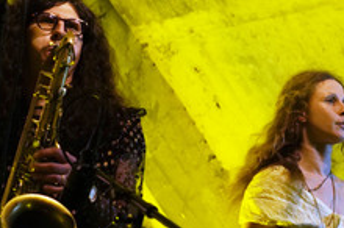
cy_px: 159
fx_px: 801
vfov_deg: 16.2
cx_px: 287
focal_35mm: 84
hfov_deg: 23.8
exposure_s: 1/50
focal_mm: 41
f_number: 3.2
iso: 3200
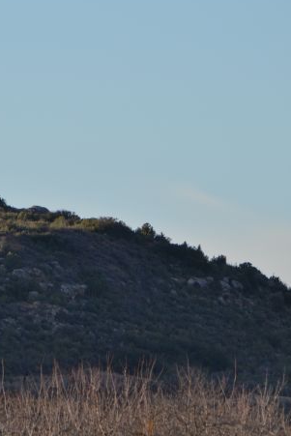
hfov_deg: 1.8
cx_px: -10
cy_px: 230
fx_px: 9025
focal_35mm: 745
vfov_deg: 2.8
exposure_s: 1/200
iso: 100
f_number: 8
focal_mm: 280
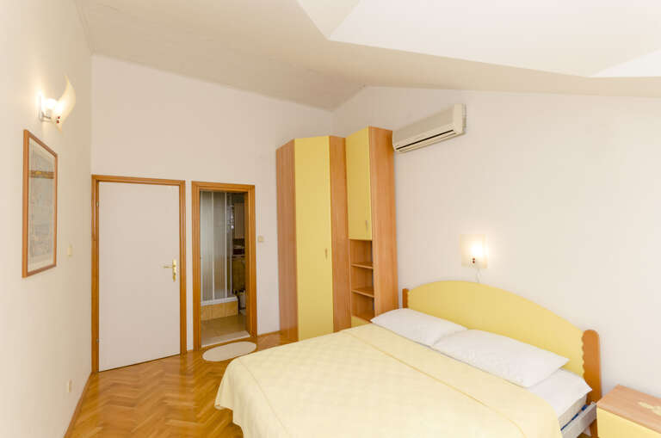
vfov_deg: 77.1
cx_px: 330
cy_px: 219
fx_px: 275
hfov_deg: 100.5
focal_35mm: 15
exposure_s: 1/200
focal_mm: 10
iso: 800
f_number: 8
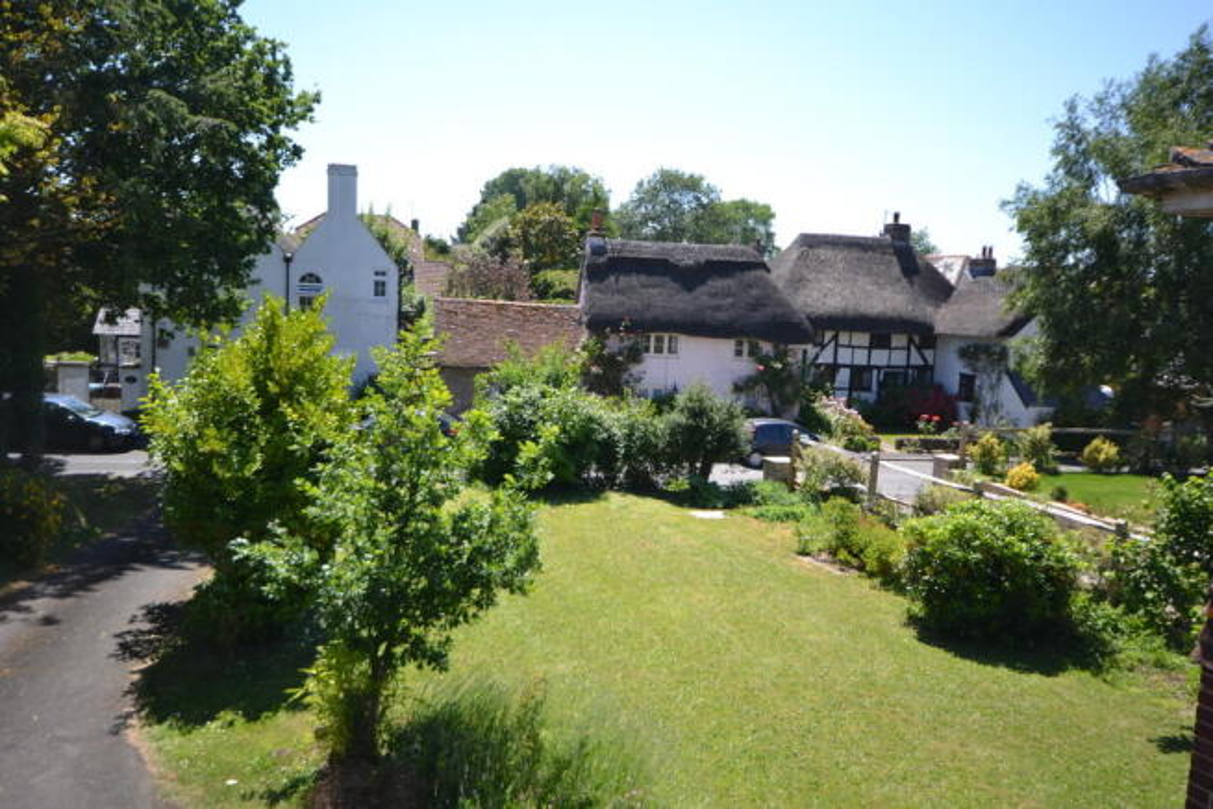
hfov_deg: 61.9
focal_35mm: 30
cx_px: 606
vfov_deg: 43.6
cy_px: 404
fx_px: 1011
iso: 100
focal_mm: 20
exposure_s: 1/160
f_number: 6.3
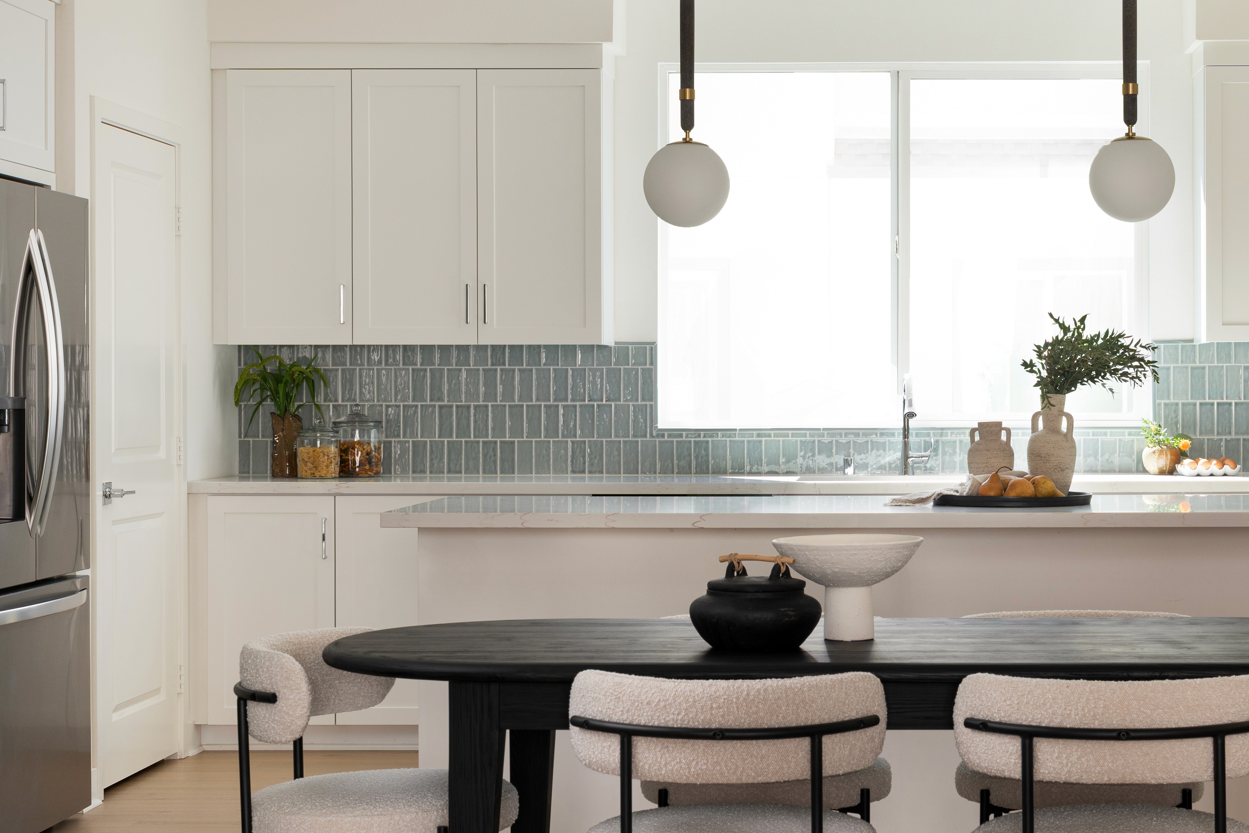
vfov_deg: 19.5
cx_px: 881
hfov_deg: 28.6
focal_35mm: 70
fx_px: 2428
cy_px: 448
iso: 320
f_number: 10
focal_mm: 42
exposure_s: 1/25
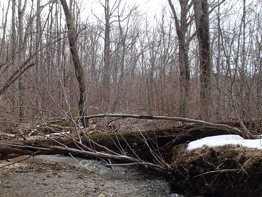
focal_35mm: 45
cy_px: 132
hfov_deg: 41.8
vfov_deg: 31.9
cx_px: 100
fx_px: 341
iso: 100
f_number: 3.9
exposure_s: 1/160
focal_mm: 5
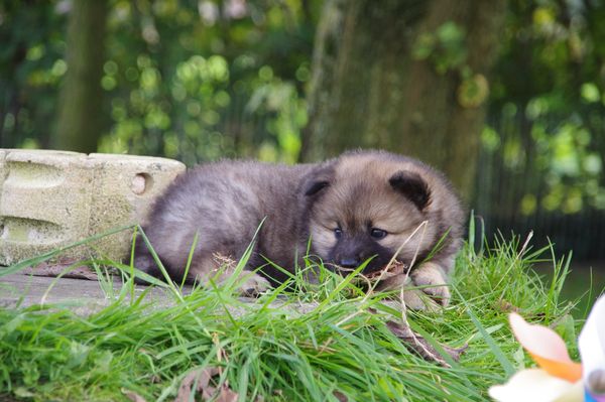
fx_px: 3341
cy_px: 201
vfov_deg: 6.9
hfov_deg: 10.3
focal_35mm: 199
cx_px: 302
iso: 800
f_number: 5.6
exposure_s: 1/200
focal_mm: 133
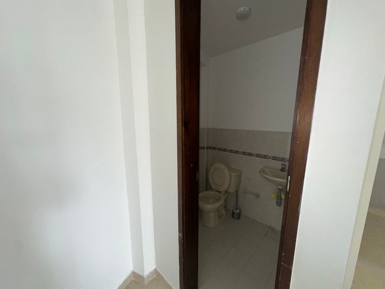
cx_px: 192
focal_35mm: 14
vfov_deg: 85.7
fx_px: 156
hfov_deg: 102.1
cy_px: 144
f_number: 2.2
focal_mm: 2.22
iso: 64
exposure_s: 1/122
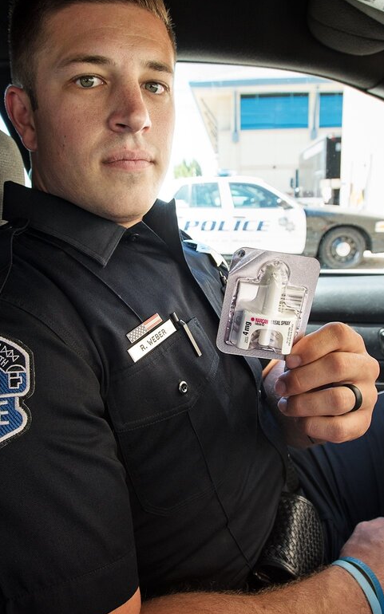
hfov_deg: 46.0
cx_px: 185
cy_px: 302
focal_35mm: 27
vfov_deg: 68.4
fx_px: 452
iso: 320
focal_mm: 17
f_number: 6.3
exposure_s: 1/100
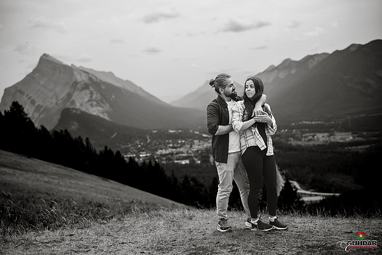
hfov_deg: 54.4
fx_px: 371
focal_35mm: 35
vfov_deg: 37.9
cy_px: 128
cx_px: 191
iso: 200
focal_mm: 35
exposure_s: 1/5000
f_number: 2
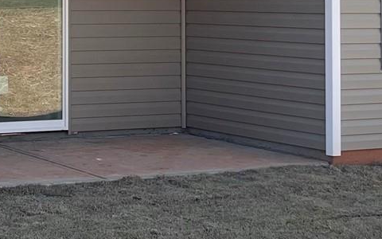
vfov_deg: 11.4
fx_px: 1176
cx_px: -35
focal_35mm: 113
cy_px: -49
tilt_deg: +1.4
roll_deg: +0.1
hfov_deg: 17.8
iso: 32
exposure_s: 1/1667
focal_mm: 5.1
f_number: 1.6
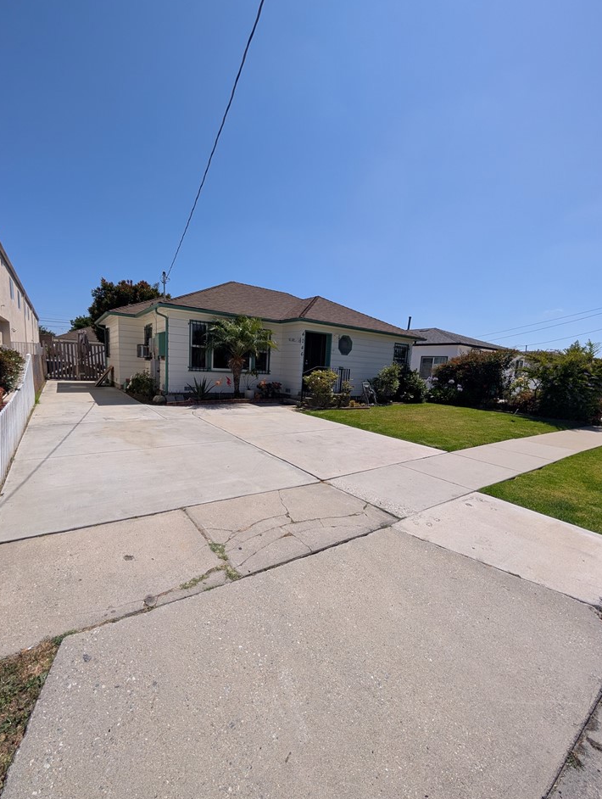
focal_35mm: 13
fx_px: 300
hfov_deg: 90.1
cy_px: 414
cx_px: 293
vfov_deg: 106.0
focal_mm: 2.02
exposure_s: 1/4184
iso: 53
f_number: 1.7
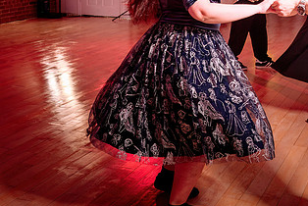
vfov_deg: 19.4
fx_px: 591
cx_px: 177
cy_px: 17
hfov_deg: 29.2
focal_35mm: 69
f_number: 4
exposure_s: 1/160
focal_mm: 31
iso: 640
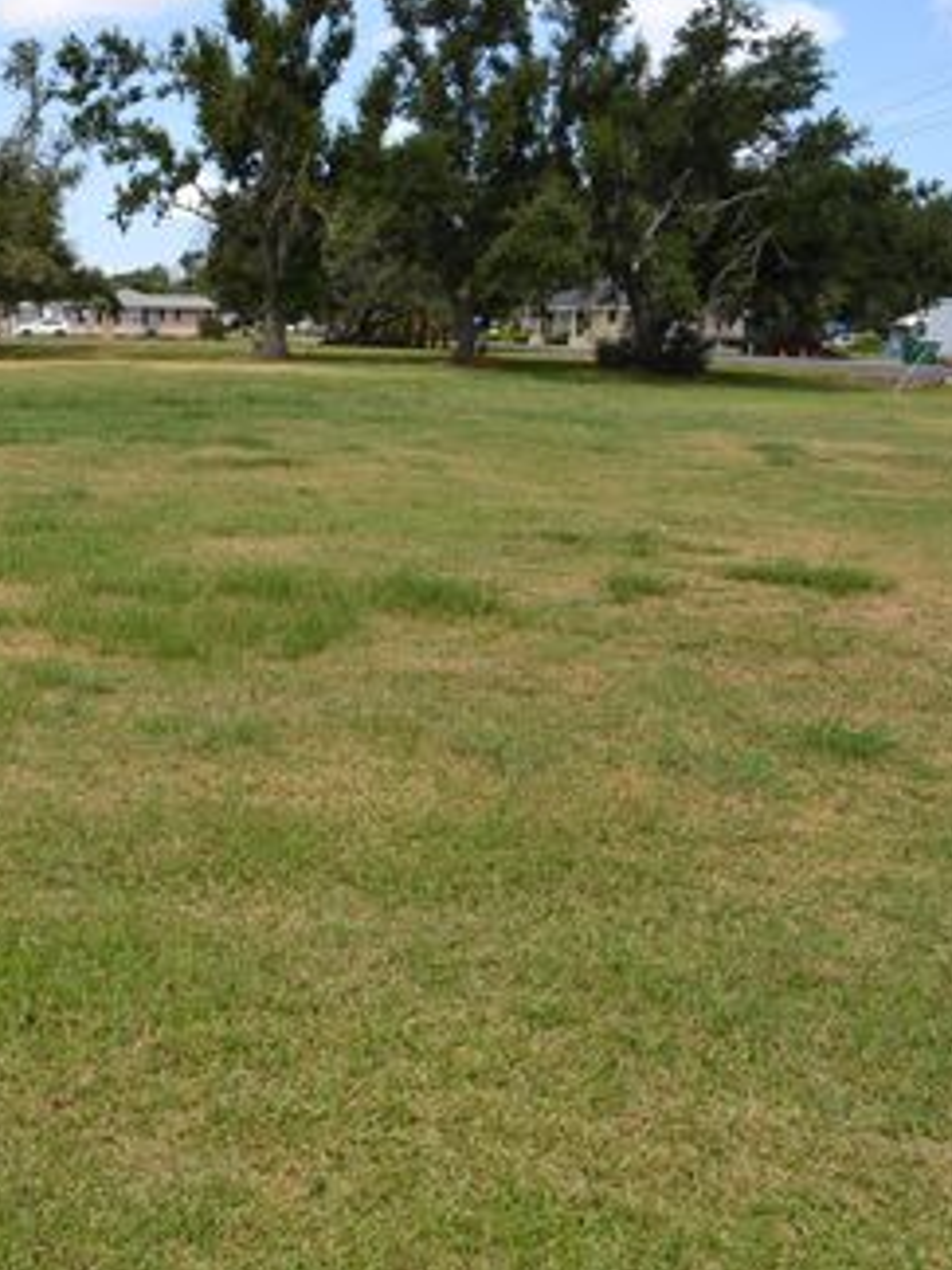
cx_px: 74
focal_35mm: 40
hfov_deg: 33.8
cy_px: 633
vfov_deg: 46.8
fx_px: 1467
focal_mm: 18
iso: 100
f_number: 7.1
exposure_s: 1/200
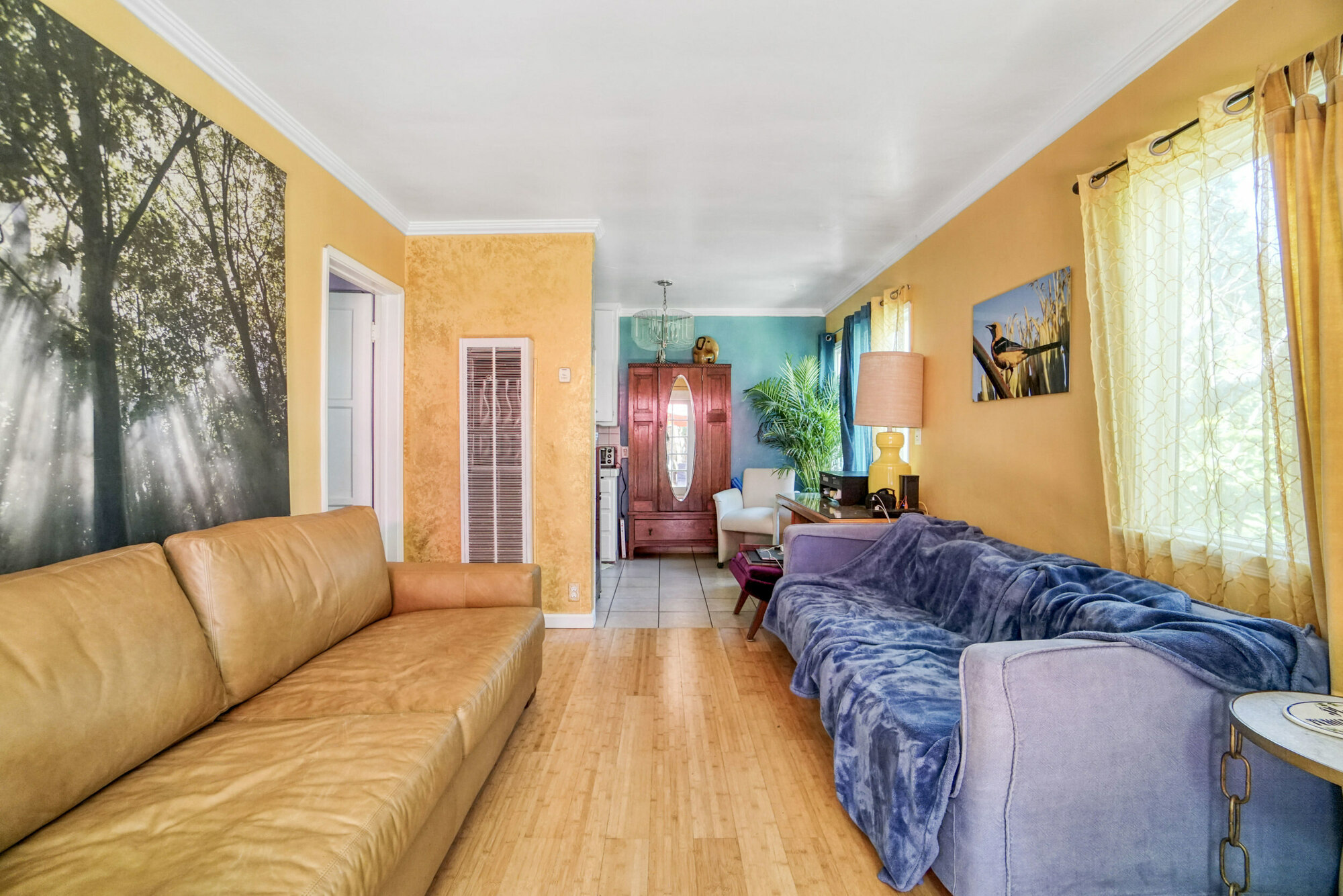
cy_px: 448
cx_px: 672
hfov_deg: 100.4
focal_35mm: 15
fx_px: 560
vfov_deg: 77.3
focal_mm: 10
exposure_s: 1/30
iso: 800
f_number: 4
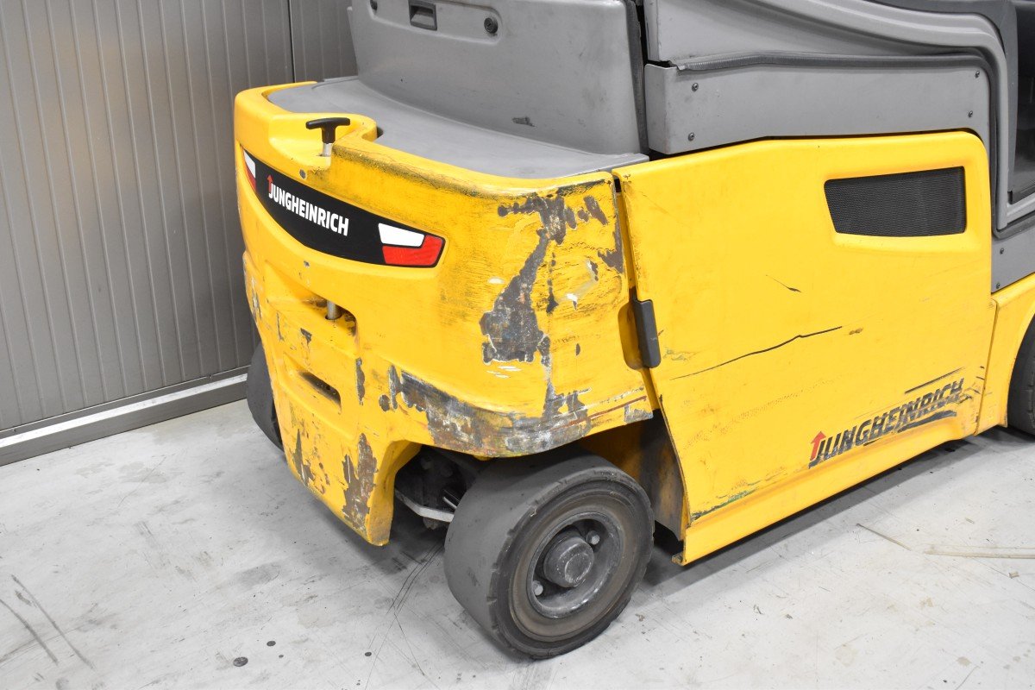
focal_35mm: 39
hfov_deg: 49.6
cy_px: 345
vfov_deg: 34.2
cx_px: 518
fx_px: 1121
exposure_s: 1/30
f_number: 5
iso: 1600
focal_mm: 26
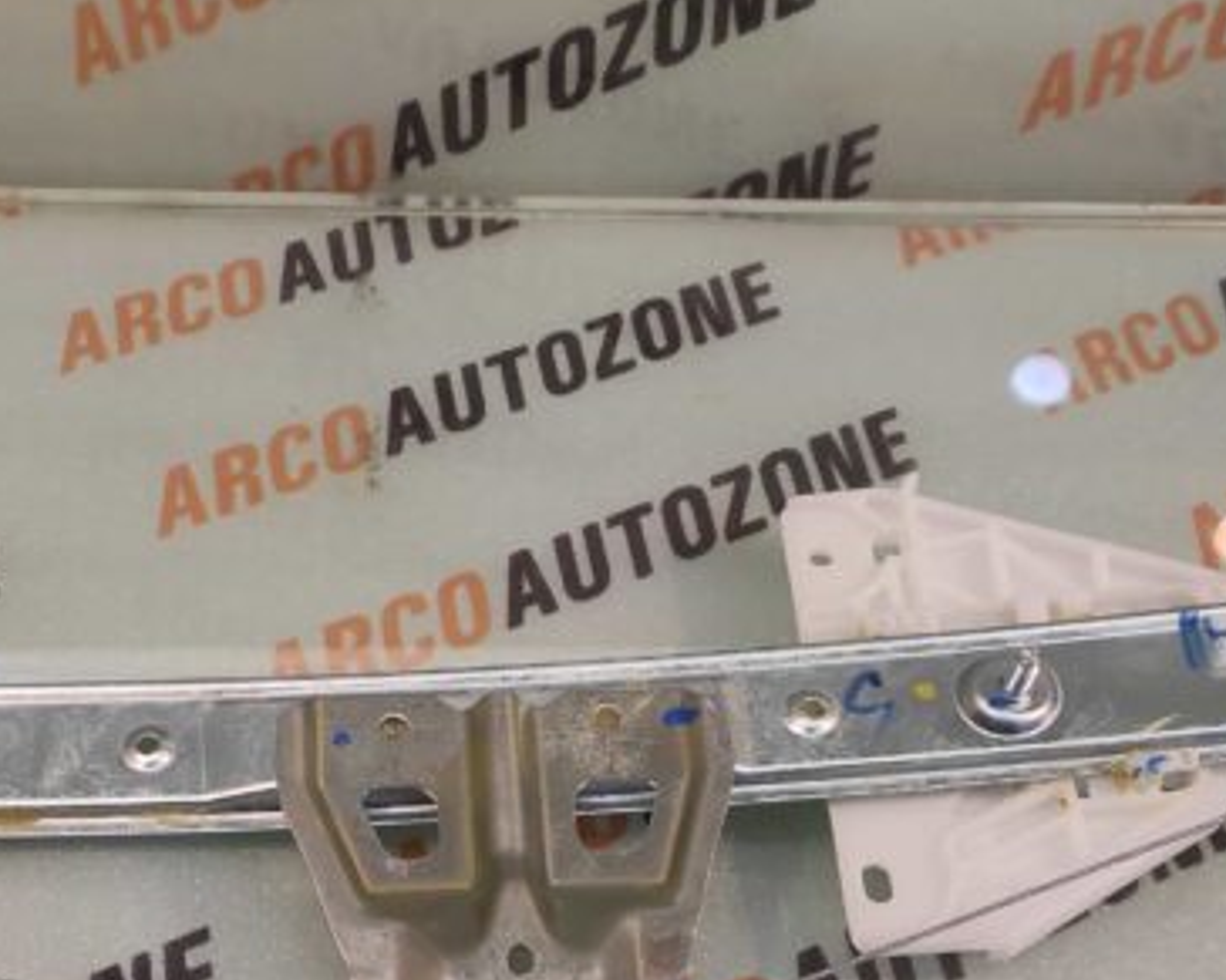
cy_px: 850
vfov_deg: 39.6
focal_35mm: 35
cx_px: 357
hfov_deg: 50.1
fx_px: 1270
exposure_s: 1/33
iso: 84
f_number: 1.79
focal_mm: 4.74
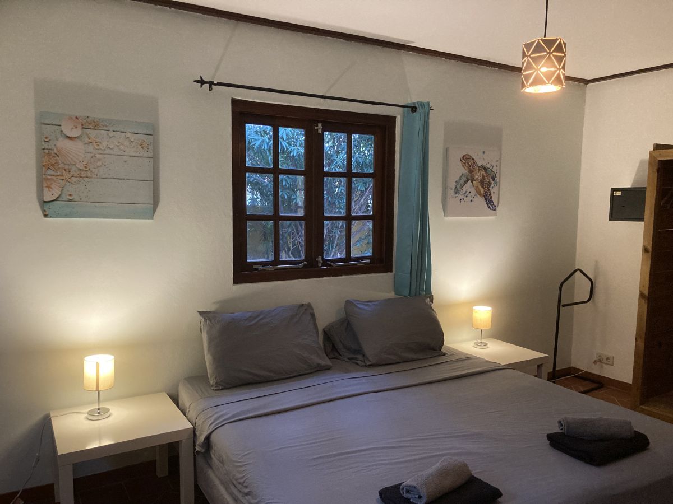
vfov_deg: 49.7
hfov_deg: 63.4
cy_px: 252
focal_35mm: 28
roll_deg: -0.8
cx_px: 336
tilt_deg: -6.7
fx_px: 544
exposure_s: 1/53
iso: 320
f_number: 1.8
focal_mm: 3.99
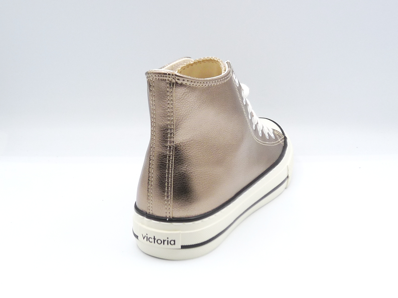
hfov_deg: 38.2
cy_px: 149
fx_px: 575
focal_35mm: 50
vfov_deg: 29.1
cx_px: 199
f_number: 4.5
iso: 100
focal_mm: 4.9
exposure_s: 1/200
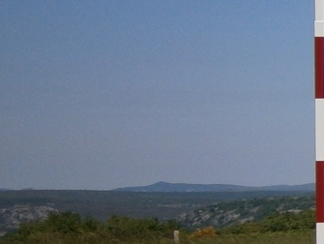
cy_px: 162
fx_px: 1509
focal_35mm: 161
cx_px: 724
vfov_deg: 9.2
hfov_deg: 10.8
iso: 80
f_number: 8.7
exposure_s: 1/250
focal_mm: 6.4
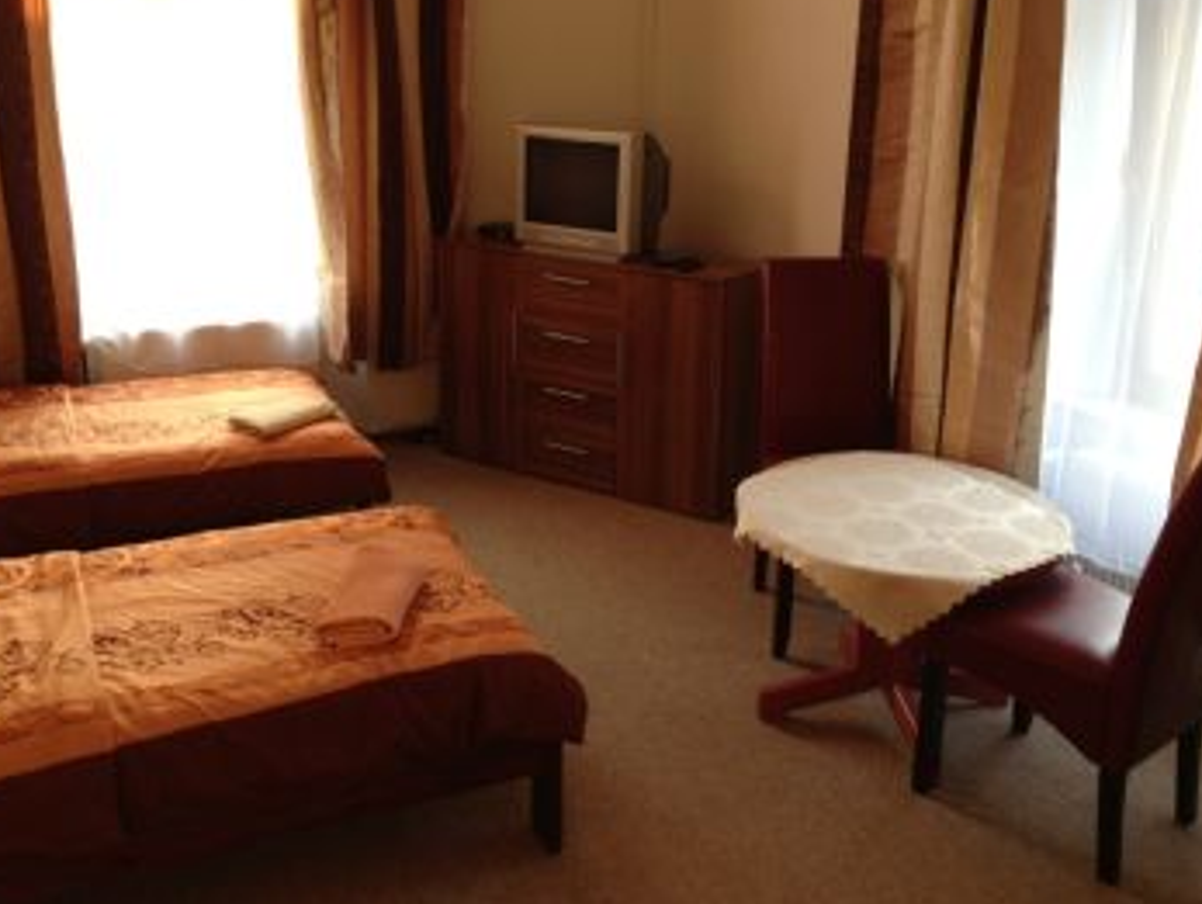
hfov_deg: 48.9
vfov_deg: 37.8
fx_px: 1321
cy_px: 409
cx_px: 644
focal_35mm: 38
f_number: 2.4
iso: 80
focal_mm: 4.13
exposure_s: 1/20
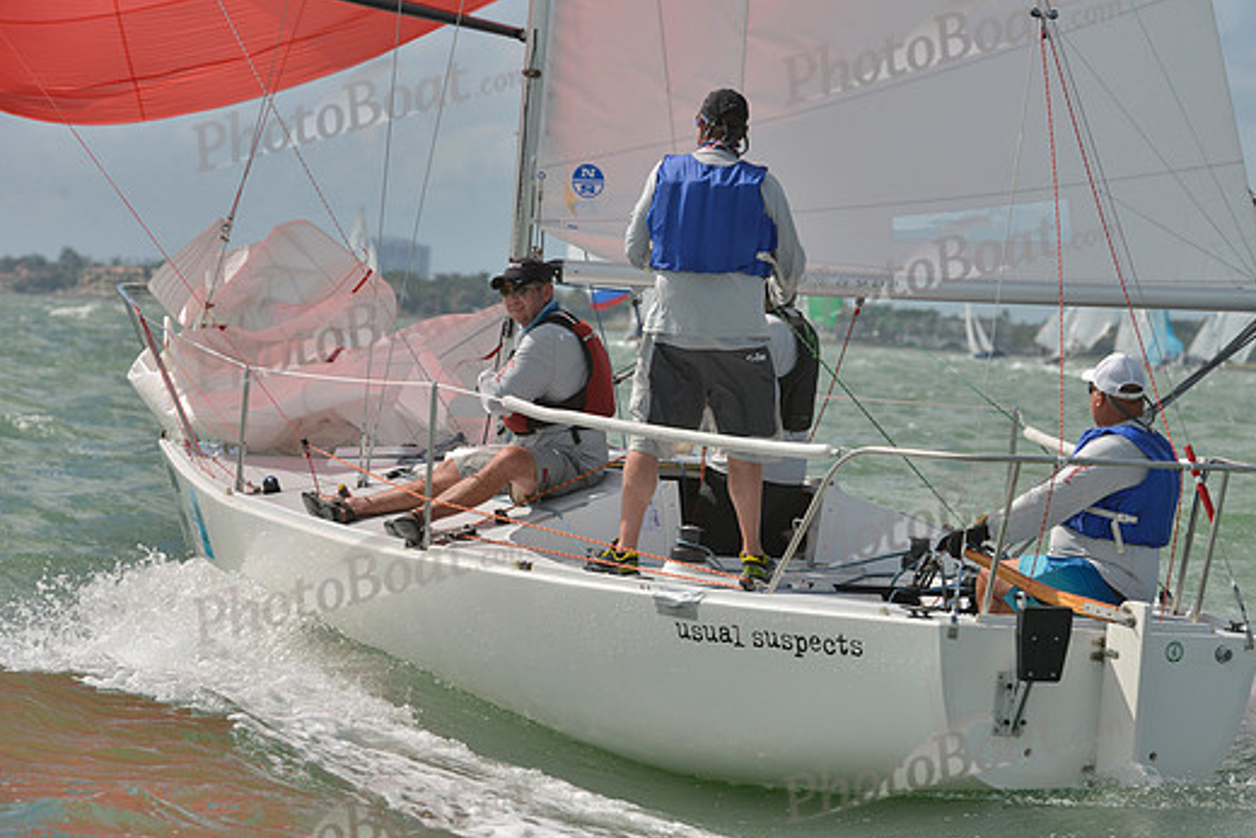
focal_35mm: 223
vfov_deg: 6.2
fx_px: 7782
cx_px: 659
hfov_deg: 9.2
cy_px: 424
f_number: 9
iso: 280
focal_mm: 200
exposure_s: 1/1250
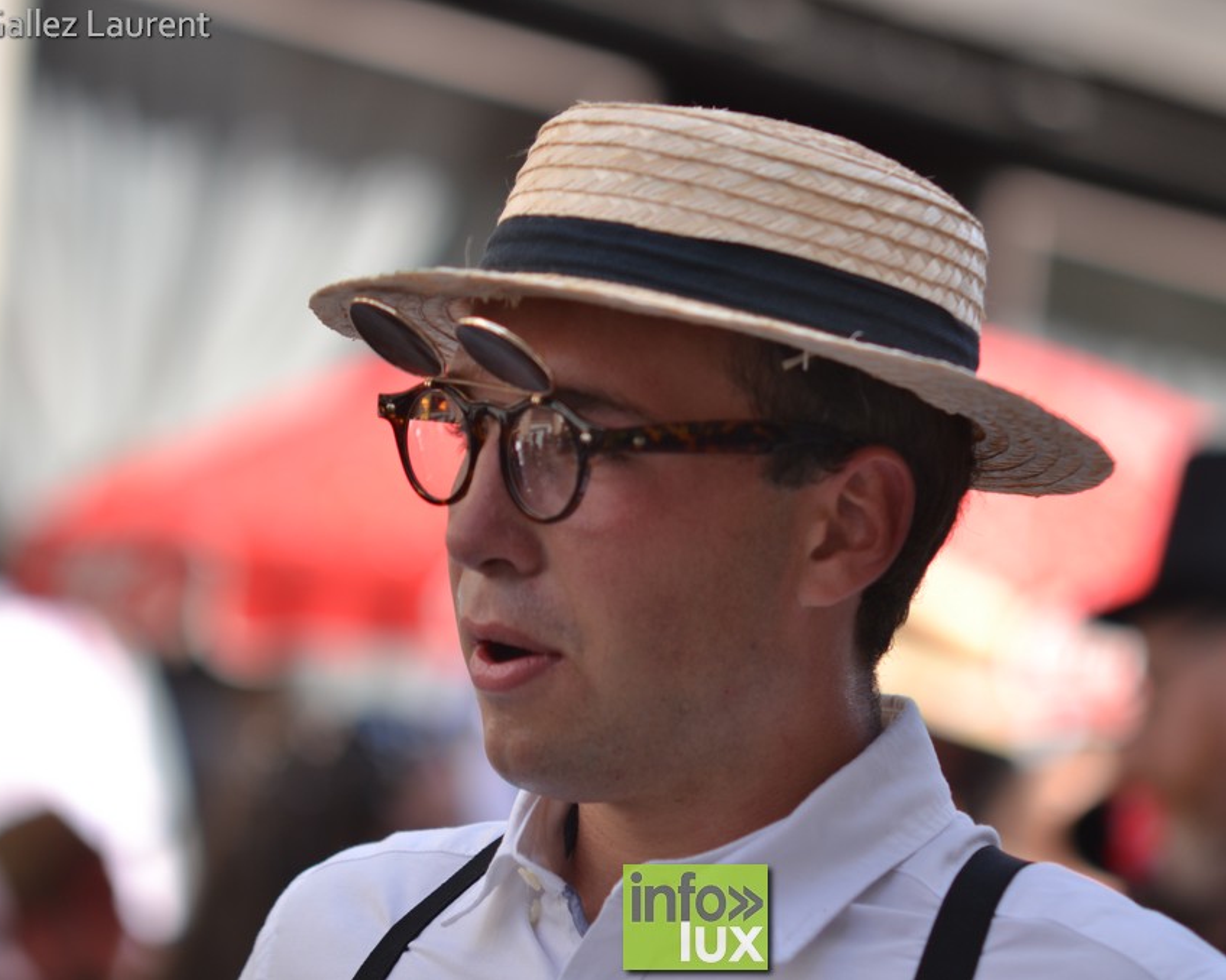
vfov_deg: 6.7
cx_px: 695
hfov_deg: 8.4
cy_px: 488
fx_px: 8328
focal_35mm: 230
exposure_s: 1/500
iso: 100
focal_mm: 135
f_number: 2.8
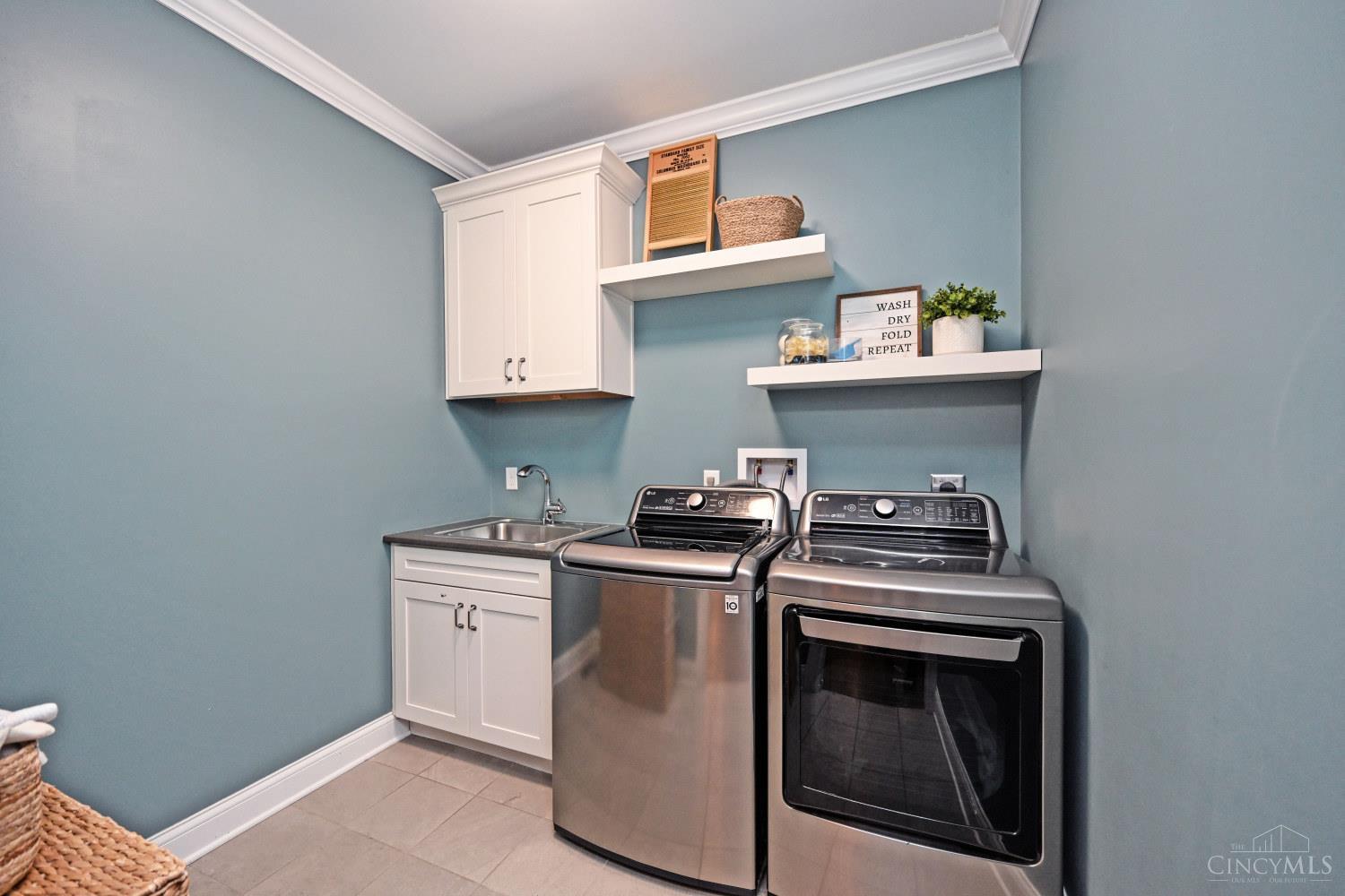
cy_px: 448
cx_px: 672
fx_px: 523
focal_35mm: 14
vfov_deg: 81.2
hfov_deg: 104.3
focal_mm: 14
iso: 1250
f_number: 4
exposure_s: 1/60
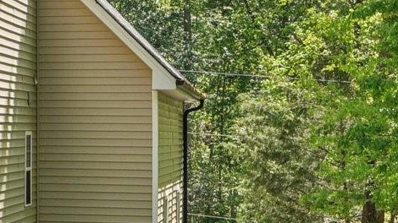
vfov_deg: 8.8
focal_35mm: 137
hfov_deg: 14.6
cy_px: 82
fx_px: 1445
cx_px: -206
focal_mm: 20
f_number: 8
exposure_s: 1/45
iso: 100
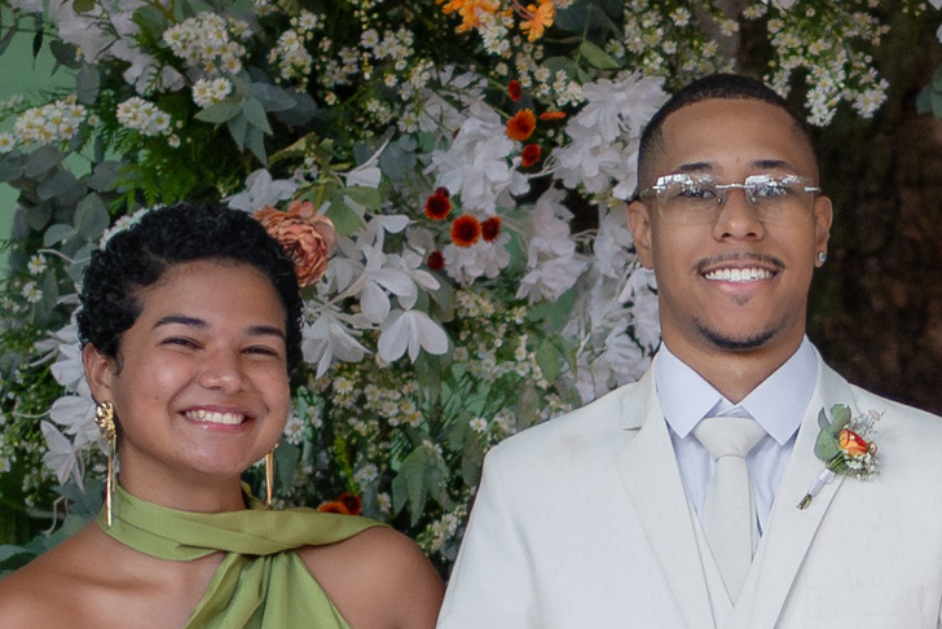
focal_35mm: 190
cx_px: 918
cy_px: 649
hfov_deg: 10.7
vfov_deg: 7.2
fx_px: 4973
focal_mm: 35
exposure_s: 1/400
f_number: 1.4
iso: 1600
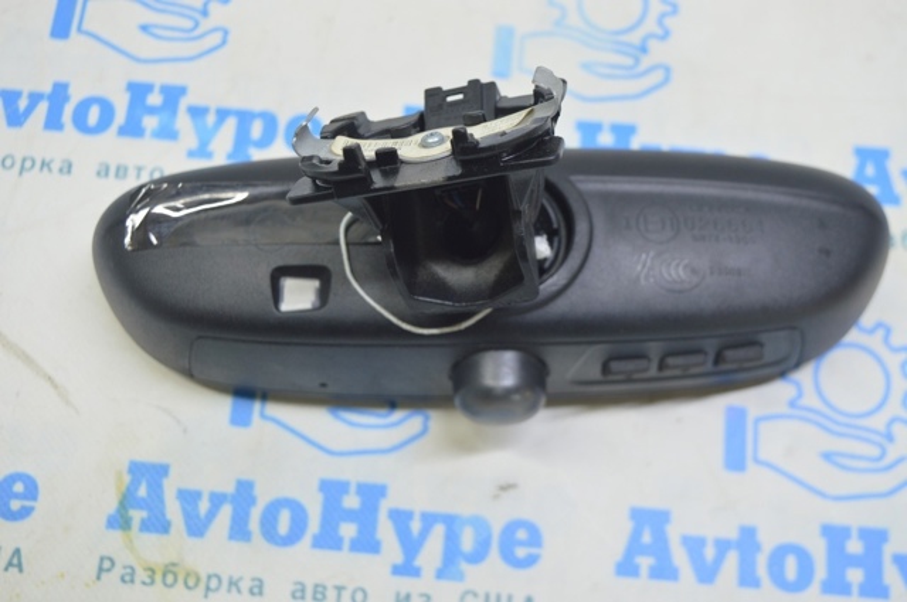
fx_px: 1132
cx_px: 454
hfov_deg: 43.7
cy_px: 301
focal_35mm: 45
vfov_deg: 29.8
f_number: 5.6
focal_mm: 30
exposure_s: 1/20
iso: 400
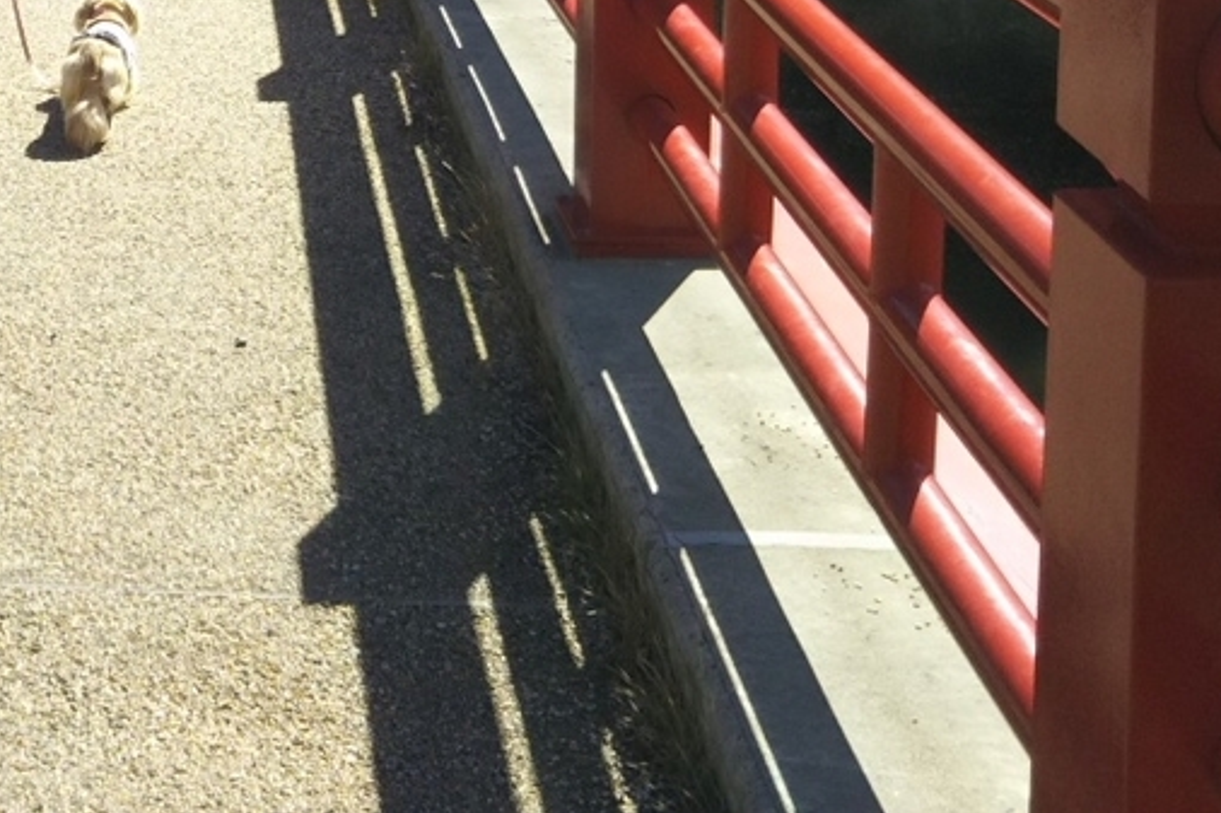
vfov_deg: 17.2
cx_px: -31
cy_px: -268
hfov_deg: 25.8
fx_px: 2509
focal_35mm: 74
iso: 25
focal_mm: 4
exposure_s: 1/672
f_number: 2.2
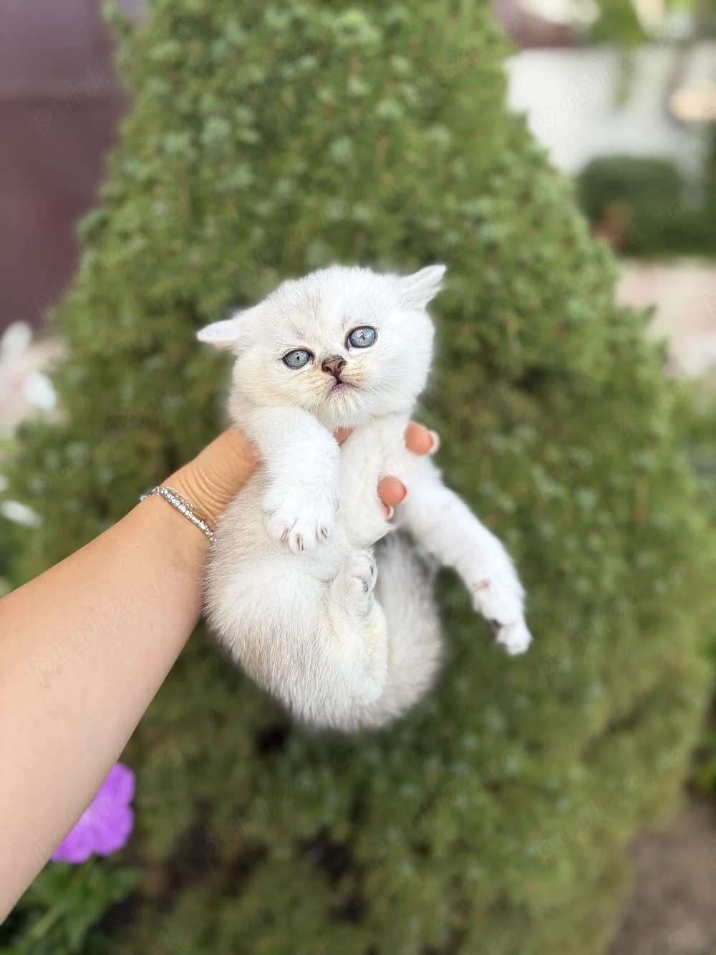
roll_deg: +2.5
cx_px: 358
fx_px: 717
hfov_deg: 53.0
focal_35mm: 26
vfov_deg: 67.3
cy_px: 478
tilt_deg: -27.5
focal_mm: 5.96
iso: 40
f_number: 1.6
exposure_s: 1/303
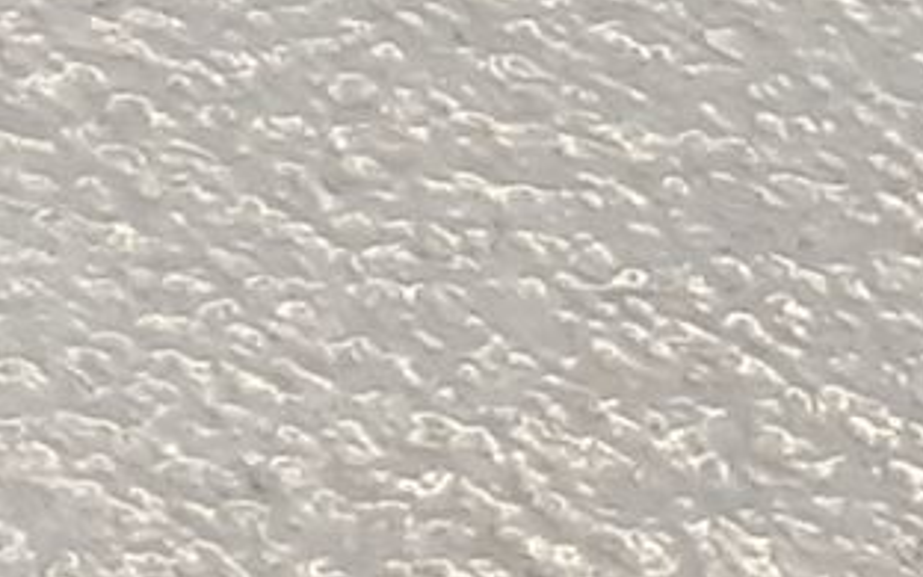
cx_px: -1896
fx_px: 4553
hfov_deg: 9.2
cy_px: -1358
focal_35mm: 181
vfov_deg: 6.4
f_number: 1.7
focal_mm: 3.93
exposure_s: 1/50
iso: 50
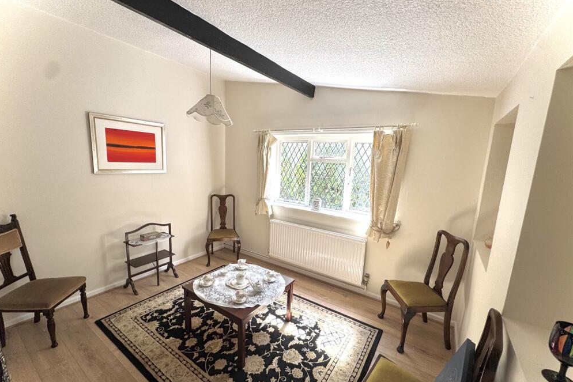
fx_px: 239
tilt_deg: -8.7
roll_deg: -1.8
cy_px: 202
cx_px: 289
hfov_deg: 100.4
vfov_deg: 77.3
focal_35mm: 15
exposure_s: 1/99
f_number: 2.2
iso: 80
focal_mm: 2.22
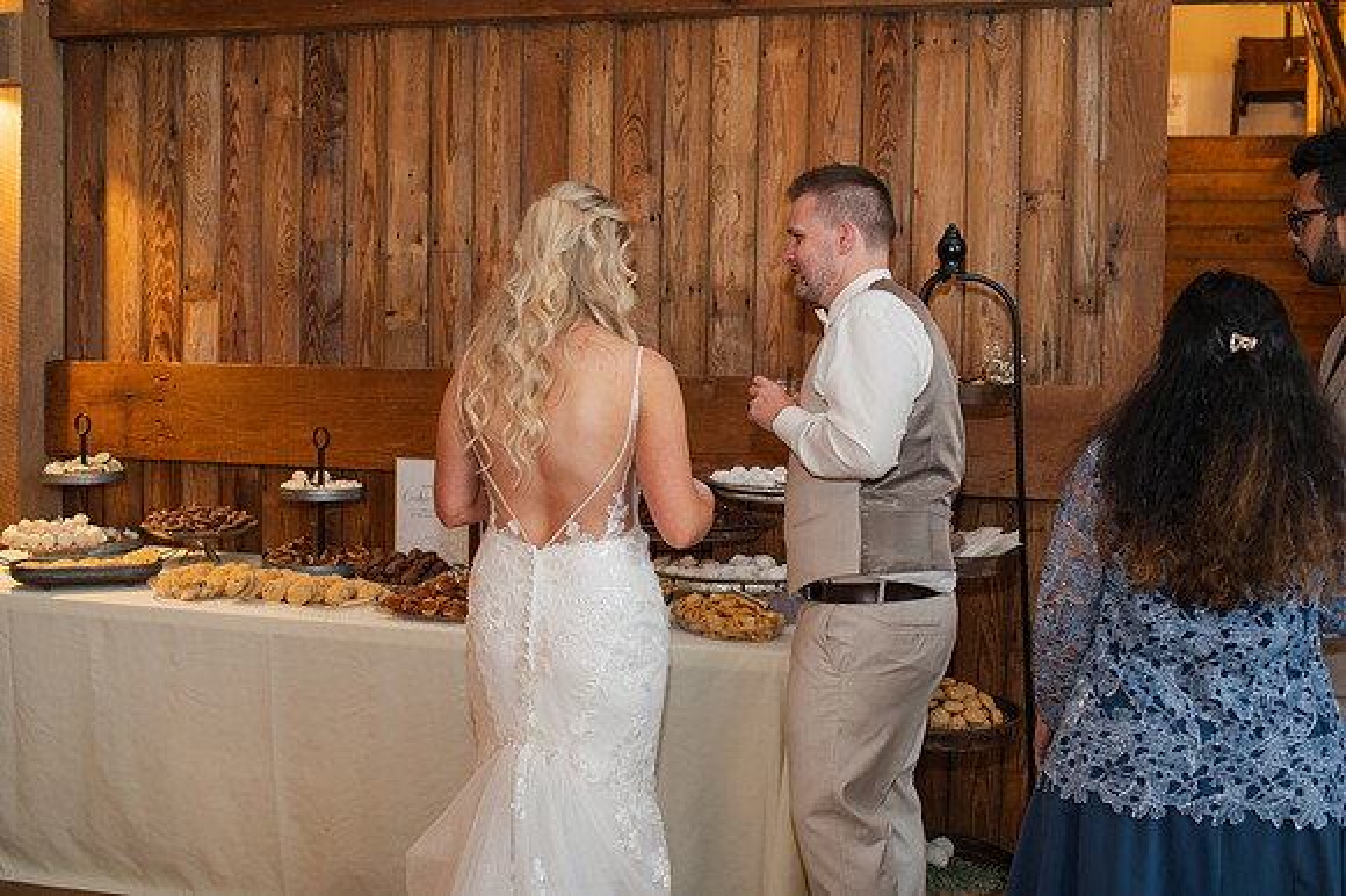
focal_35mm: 39
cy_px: 414
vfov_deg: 34.3
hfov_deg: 49.7
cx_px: 724
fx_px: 1452
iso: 1000
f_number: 3.2
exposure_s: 1/200
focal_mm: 35
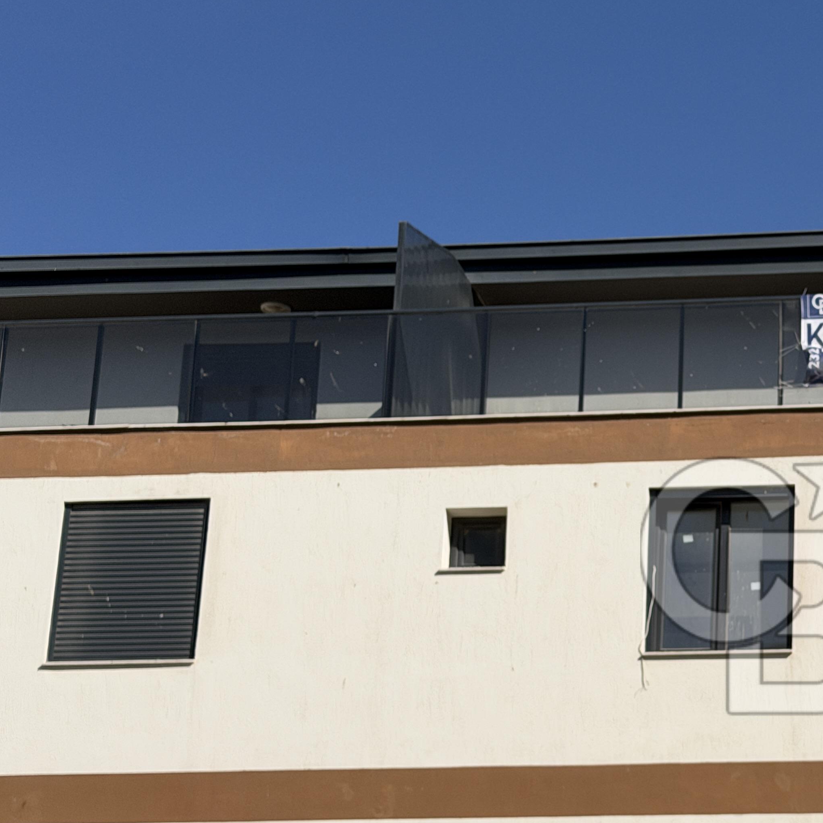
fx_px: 2259
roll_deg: -0.3
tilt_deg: +18.0
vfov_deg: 20.5
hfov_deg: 20.2
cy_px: 575
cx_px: 762
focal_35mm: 84
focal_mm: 6.76
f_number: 1.78
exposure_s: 1/8772
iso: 64
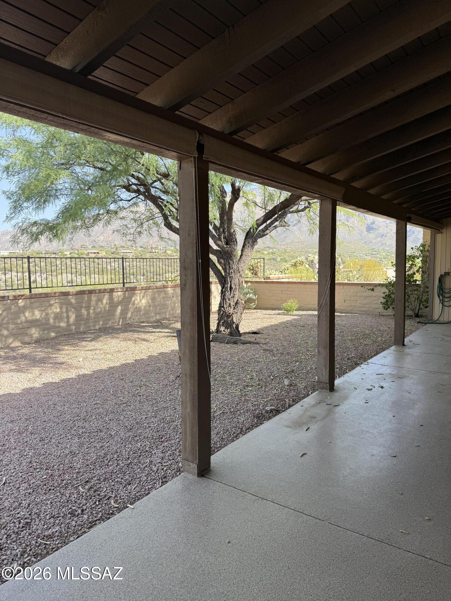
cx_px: 226
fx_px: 417
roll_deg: +1.4
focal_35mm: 24
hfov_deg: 56.8
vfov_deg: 71.6
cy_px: 300
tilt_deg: -3.0
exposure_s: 1/1139
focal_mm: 6.76
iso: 80
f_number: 1.78
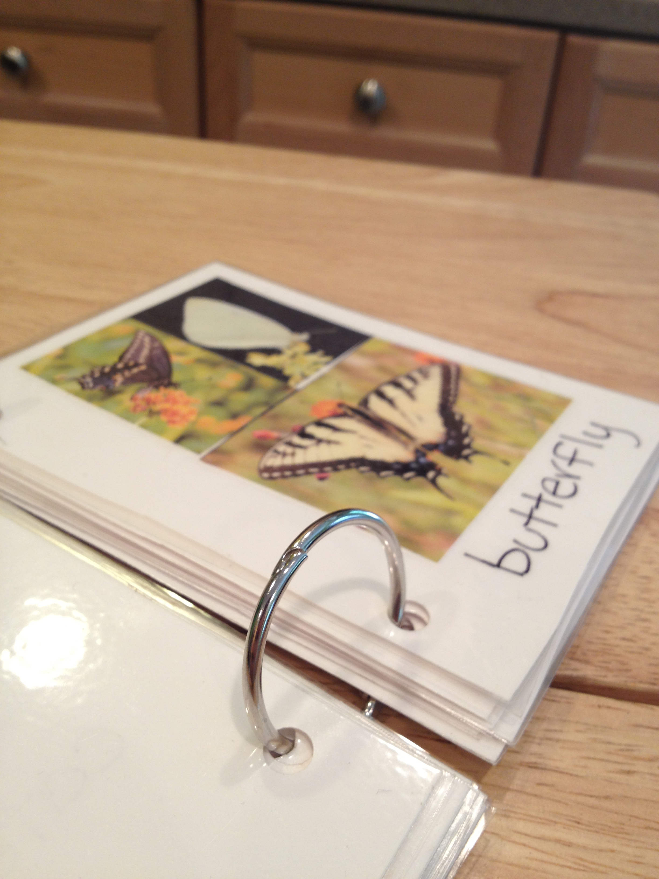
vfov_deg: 52.6
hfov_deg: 40.7
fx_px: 888
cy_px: 440
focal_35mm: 35
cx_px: 330
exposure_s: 1/20
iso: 64
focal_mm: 4.28
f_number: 2.4
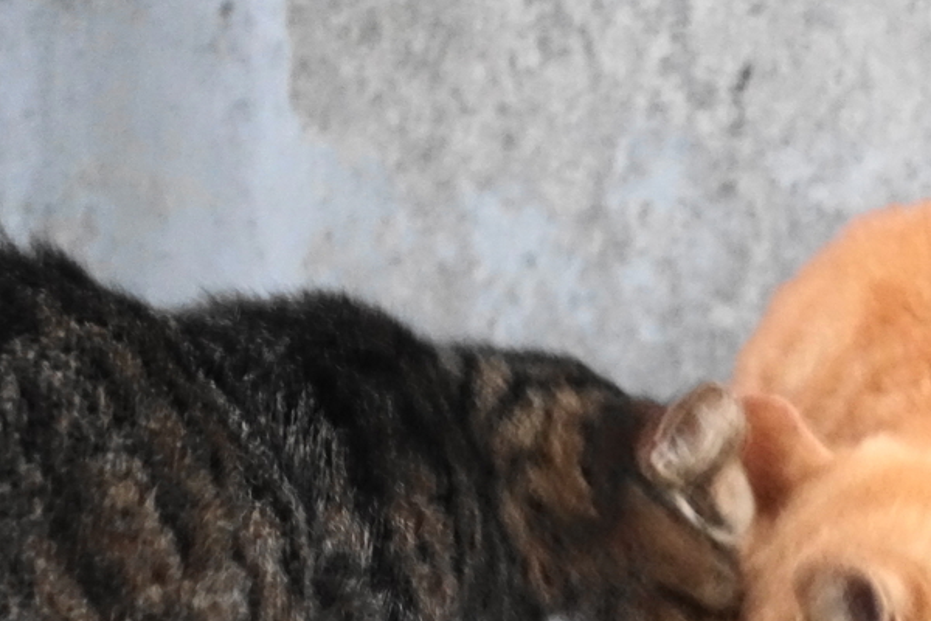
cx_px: 695
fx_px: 2586
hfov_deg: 20.3
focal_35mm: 100
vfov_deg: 13.6
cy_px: 480
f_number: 2.8
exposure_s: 1/6
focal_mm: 18.3
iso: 2500
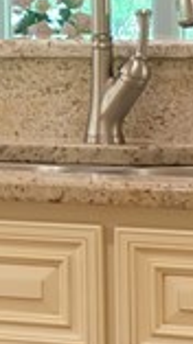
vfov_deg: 12.2
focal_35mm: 174
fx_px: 1587
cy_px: -39
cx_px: -441
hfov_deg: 6.2
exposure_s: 1/30
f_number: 3.5
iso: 800
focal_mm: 16
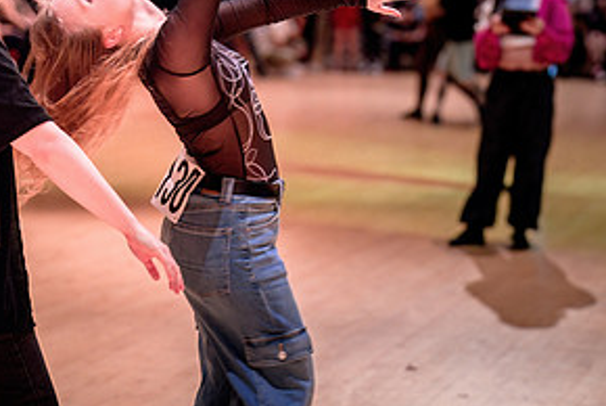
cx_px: 426
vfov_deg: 13.7
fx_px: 1685
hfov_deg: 20.3
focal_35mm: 100
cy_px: 246
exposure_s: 1/250
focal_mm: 50
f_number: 1.4
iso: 1600
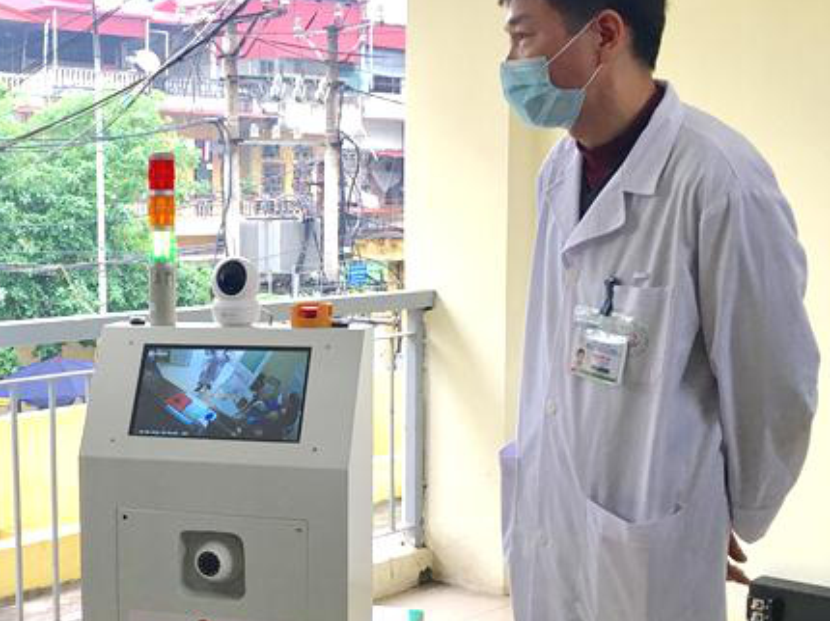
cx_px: 154
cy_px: 386
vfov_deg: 26.9
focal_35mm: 54
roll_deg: +1.4
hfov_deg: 34.4
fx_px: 1294
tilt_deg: -5.8
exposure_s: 1/33
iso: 32
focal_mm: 4.15
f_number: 2.2
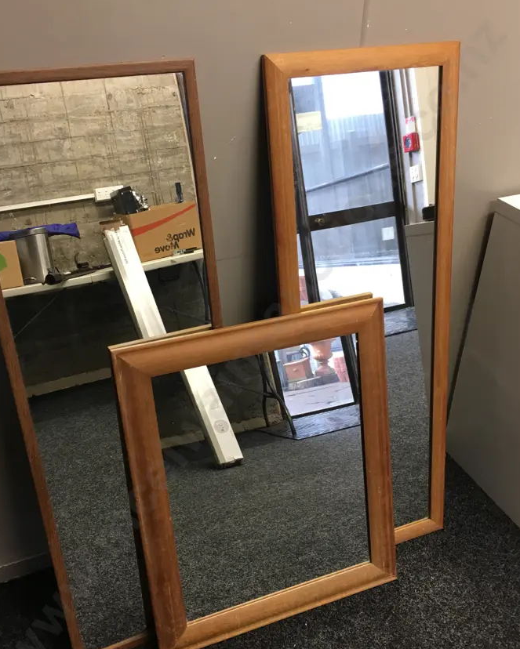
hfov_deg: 42.2
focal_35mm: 35
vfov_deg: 51.5
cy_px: 349
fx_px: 673
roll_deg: -1.0
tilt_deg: -33.5
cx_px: 255
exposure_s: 1/17
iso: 40
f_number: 2.2
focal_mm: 4.15
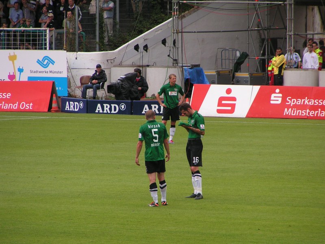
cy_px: 122
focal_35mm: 340
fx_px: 3192
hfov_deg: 5.8
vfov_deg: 4.4
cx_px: 162
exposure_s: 1/400
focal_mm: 52
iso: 50
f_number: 3.5
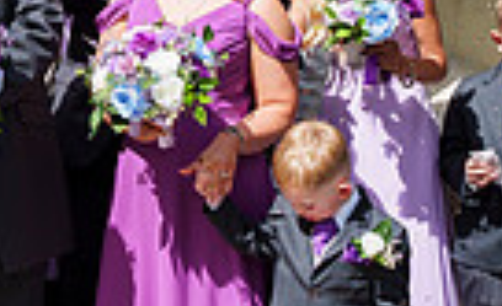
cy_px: -212
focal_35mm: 136
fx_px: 1848
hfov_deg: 15.0
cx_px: -64
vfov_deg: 9.1
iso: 200
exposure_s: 1/2500
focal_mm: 28
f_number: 3.5
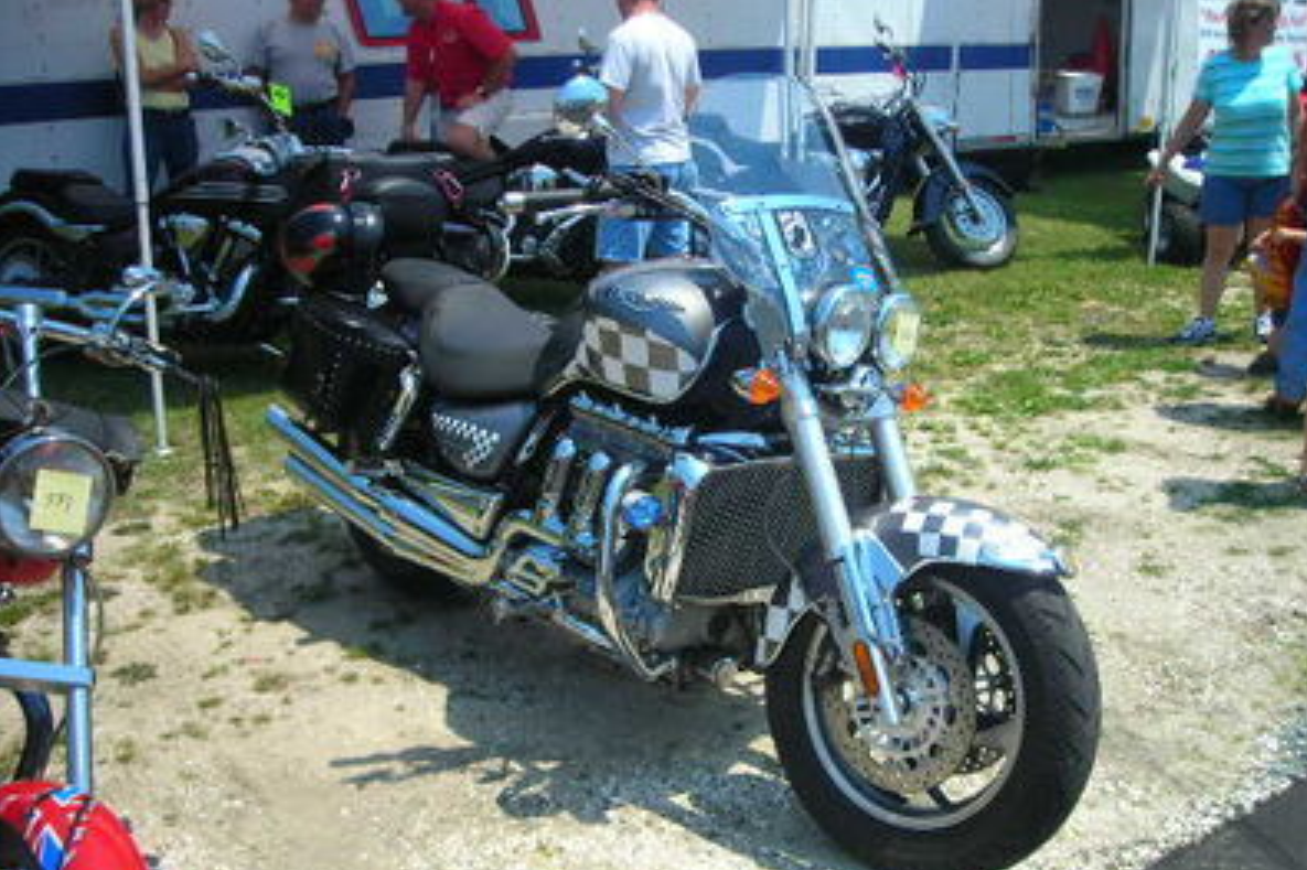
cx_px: 658
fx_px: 1452
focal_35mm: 40
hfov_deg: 48.5
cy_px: 463
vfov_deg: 33.4
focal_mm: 6.3
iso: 50
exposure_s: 1/148
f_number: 6.4
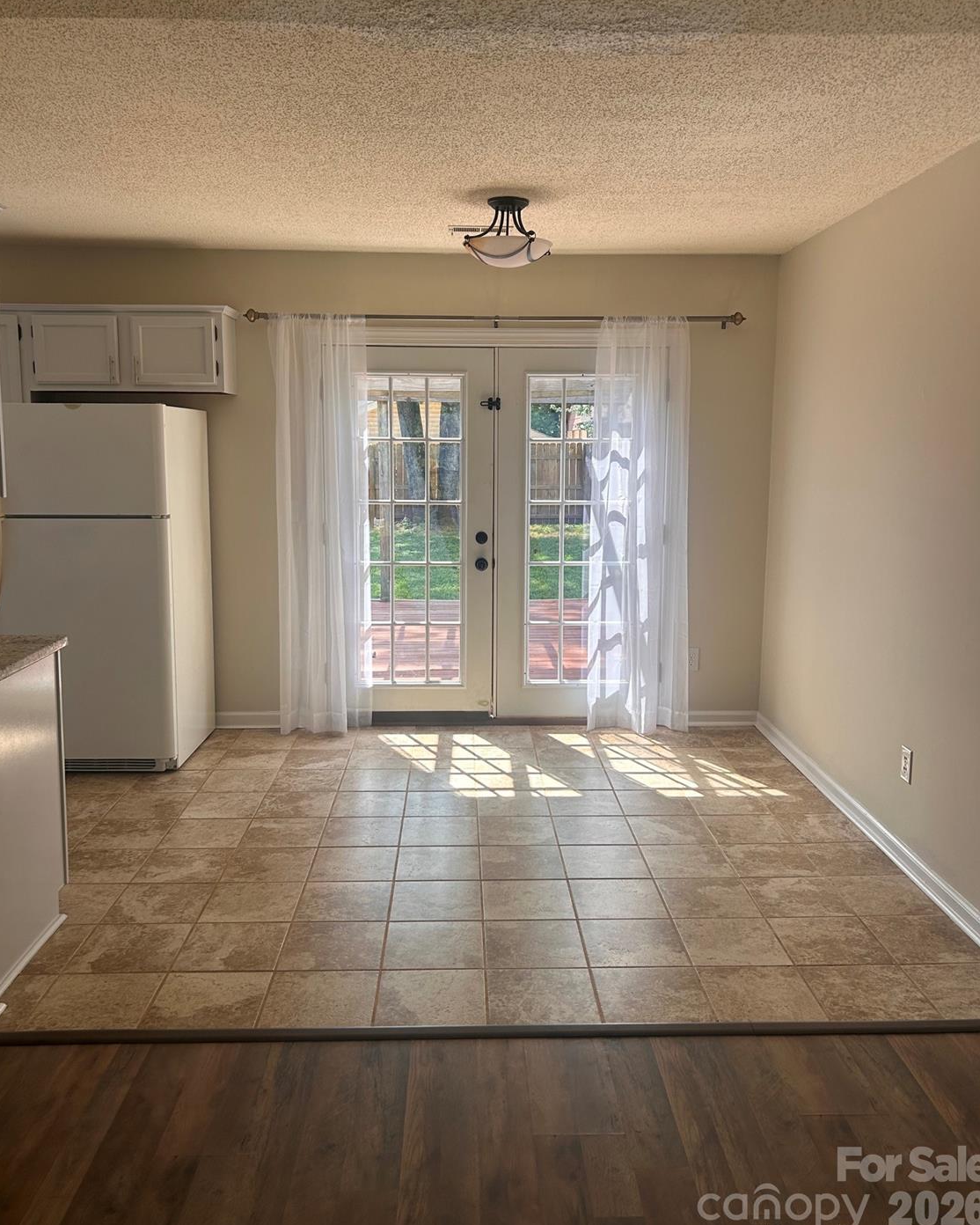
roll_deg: +0.9
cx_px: 488
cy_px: 568
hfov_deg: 51.5
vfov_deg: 62.1
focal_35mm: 28
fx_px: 1015
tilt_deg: -6.3
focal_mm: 5.7
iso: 50
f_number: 1.5
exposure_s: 1/389
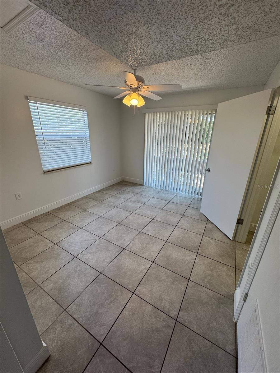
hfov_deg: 85.7
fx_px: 151
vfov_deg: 102.1
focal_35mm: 14
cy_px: 186
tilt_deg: -21.3
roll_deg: +2.3
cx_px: 140
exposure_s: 1/120
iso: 50
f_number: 2.2
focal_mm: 2.22
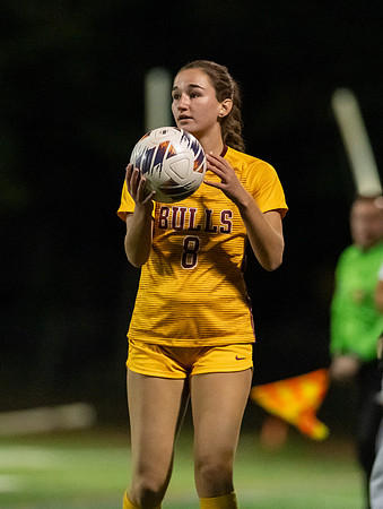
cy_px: 259
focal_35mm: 532
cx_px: 195
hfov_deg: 2.8
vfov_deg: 3.7
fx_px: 7829
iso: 16000
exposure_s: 1/1000
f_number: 2.8
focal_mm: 300
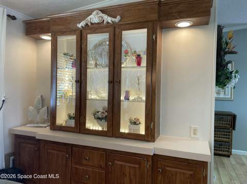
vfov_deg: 53.0
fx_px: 185
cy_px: 92
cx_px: 124
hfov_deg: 67.4
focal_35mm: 26
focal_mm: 4.2
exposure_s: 1/60
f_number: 1.6
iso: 64
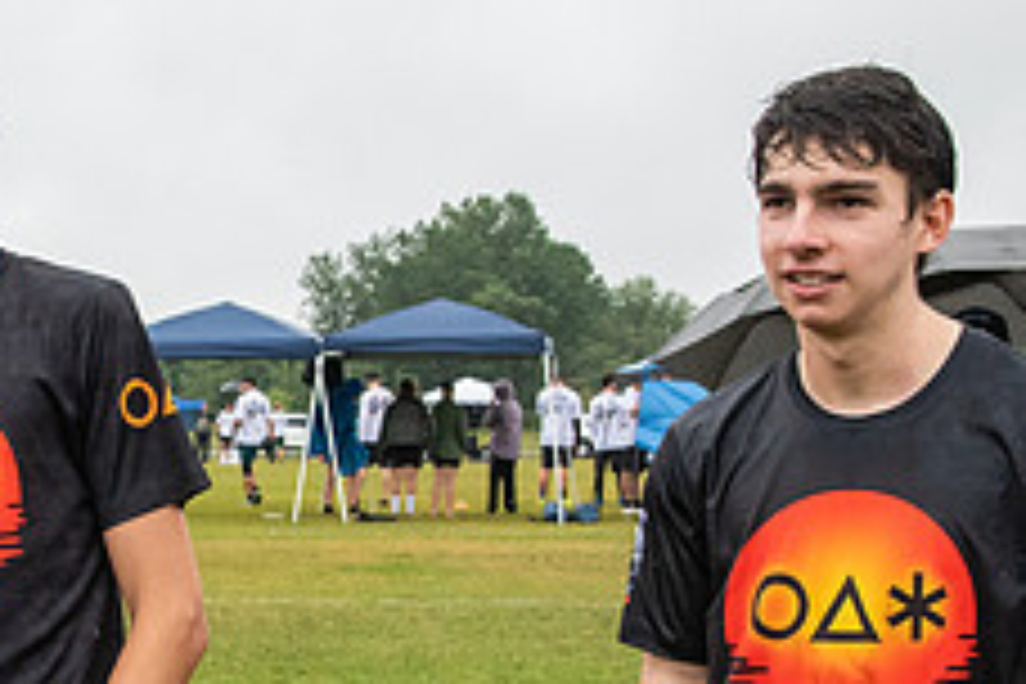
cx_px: 3
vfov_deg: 14.6
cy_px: 566
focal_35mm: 93
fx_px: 2650
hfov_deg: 21.2
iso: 1600
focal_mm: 23
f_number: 5.6
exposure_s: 1/800
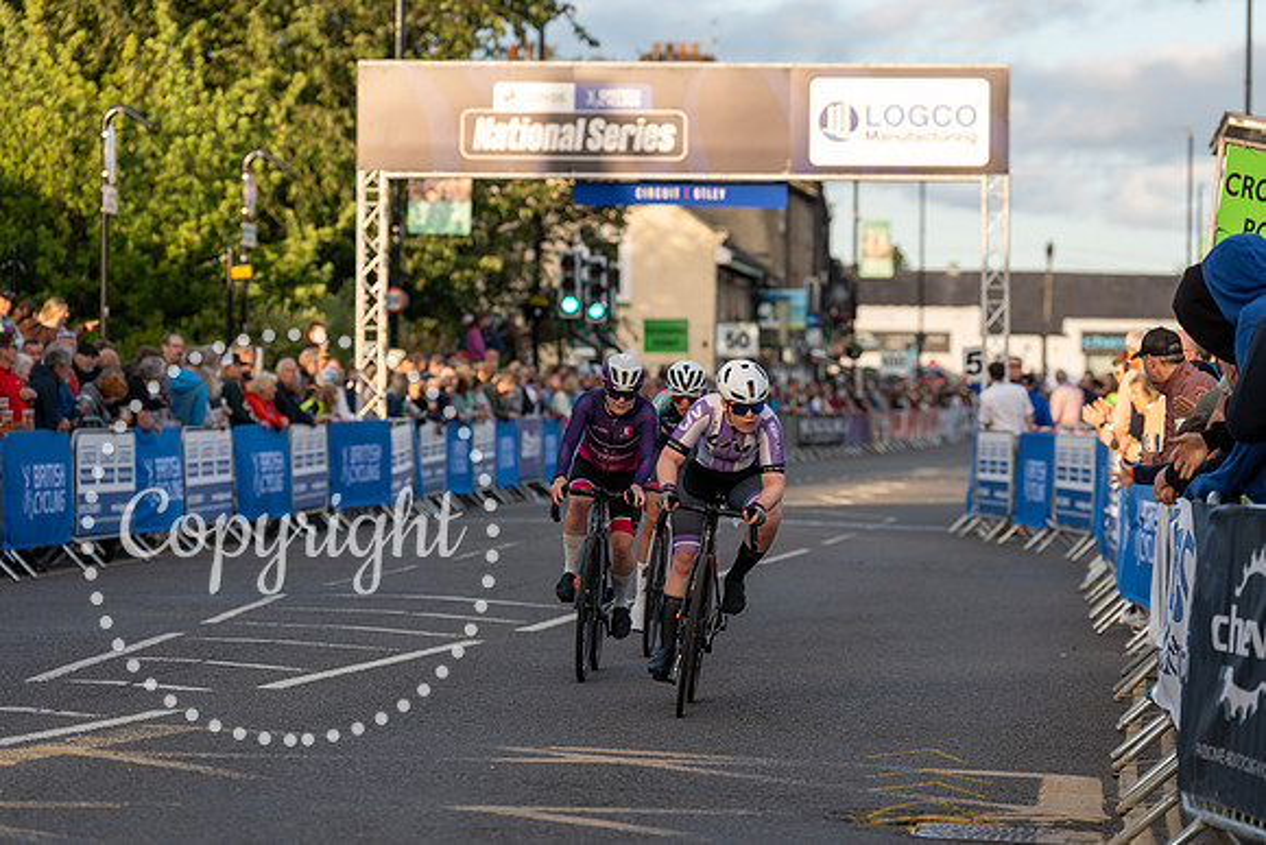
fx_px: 4748
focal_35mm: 135
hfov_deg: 15.2
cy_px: 422
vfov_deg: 10.2
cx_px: 633
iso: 320
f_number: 3.5
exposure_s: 1/800
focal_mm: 135
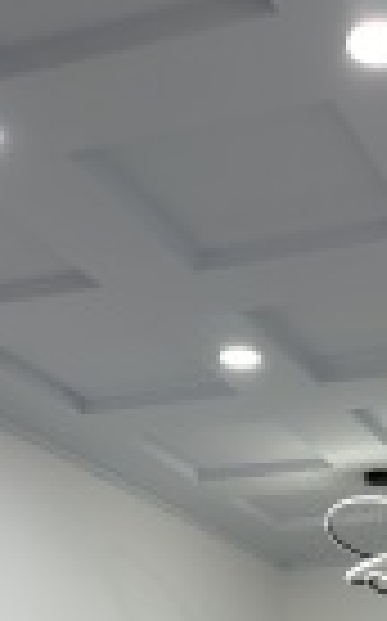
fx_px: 1251
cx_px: 403
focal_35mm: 74
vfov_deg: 23.7
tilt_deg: -0.6
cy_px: 857
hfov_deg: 17.1
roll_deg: +0.5
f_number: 1.78
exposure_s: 1/100
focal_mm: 6.86
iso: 80
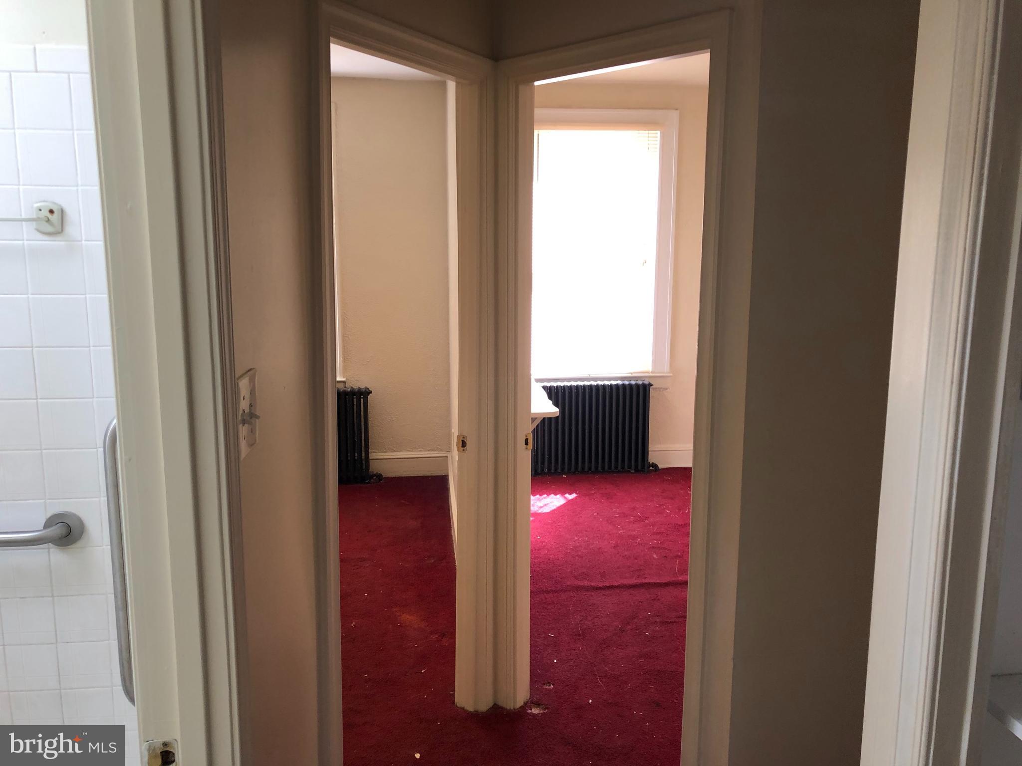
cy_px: 383
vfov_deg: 49.7
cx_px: 511
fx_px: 827
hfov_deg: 63.4
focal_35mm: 28
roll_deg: -1.7
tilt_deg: -7.4
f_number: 1.8
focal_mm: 3.99
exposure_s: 1/40
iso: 25
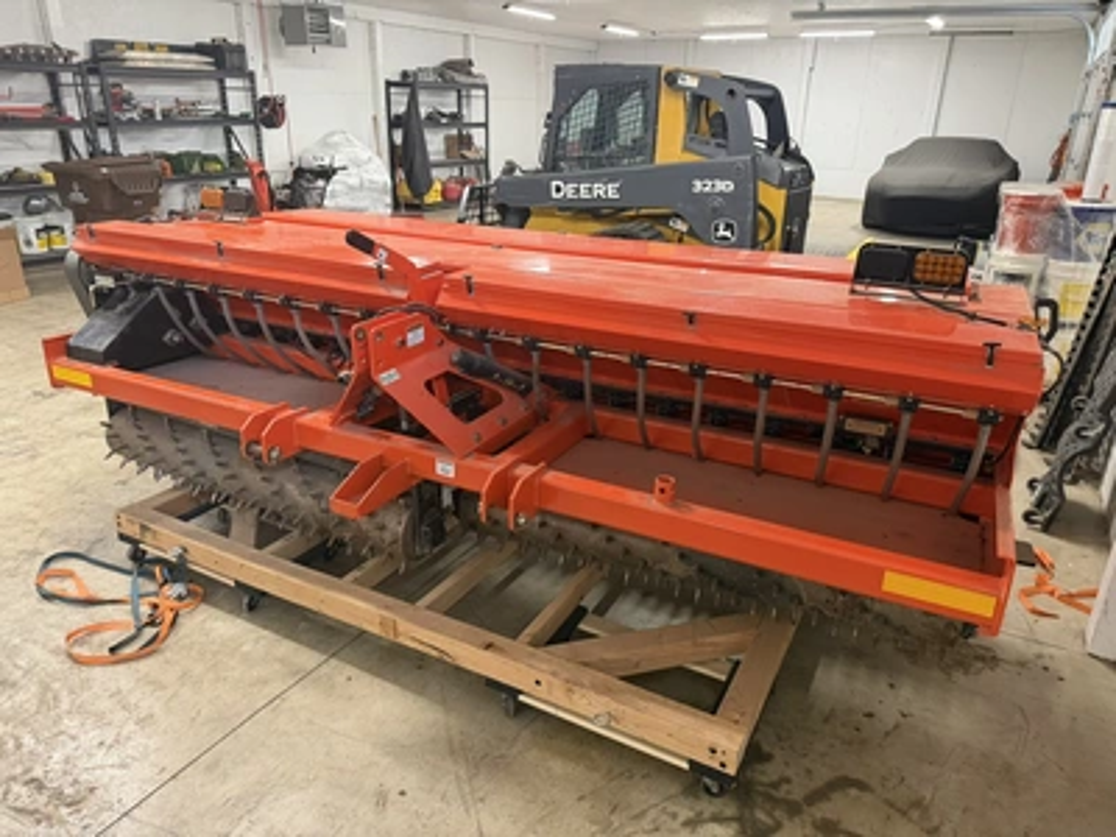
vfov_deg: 56.8
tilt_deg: -19.5
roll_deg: -1.8
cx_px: 558
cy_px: 418
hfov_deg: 71.6
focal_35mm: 24
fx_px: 774
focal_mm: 6.76
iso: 400
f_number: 1.78
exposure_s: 1/60
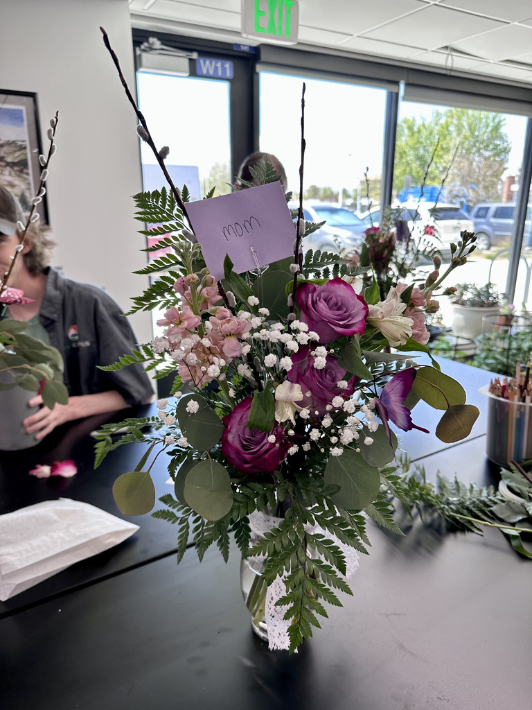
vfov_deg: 71.6
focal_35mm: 24
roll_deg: -0.5
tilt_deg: -16.5
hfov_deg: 56.8
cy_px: 355
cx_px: 266
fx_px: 492
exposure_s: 1/150
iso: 64
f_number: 1.78
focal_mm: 6.86
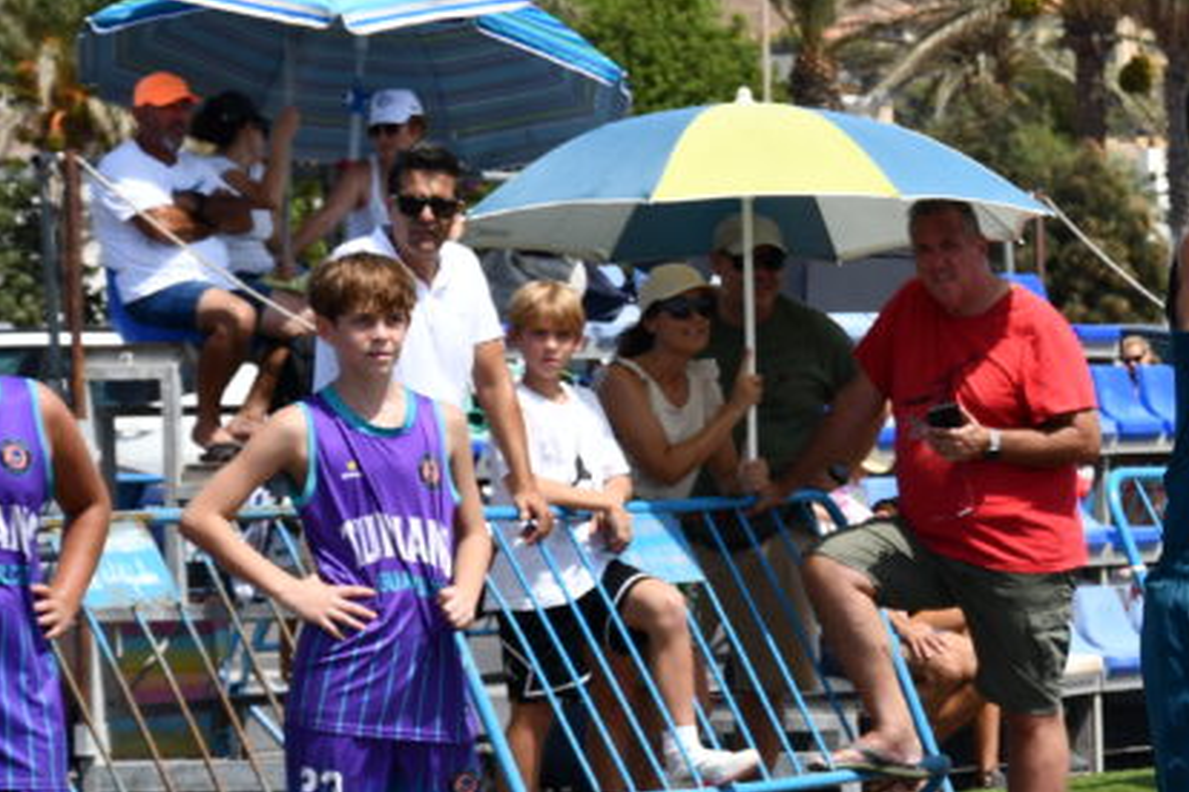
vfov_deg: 5.0
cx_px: 1376
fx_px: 9148
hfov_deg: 7.4
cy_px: 512
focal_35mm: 277
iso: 100
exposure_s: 1/320
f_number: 9
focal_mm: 75
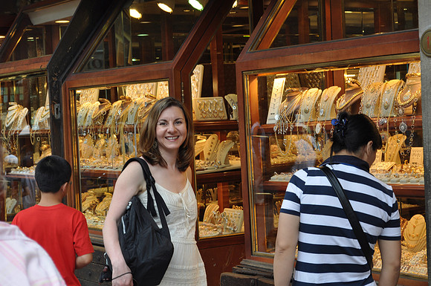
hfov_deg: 24.6
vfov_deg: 16.5
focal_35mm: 82
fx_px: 986
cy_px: 143
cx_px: 216
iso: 200
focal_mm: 55
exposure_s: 1/80
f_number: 9
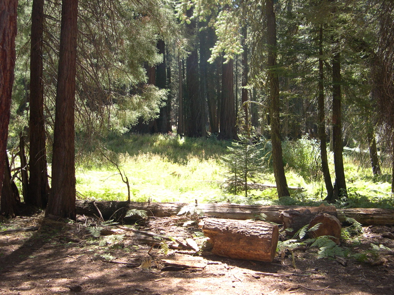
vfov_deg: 37.7
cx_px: 197
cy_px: 148
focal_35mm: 38
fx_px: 433
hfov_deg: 49.0
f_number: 2.8
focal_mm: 8
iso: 141
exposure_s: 1/274
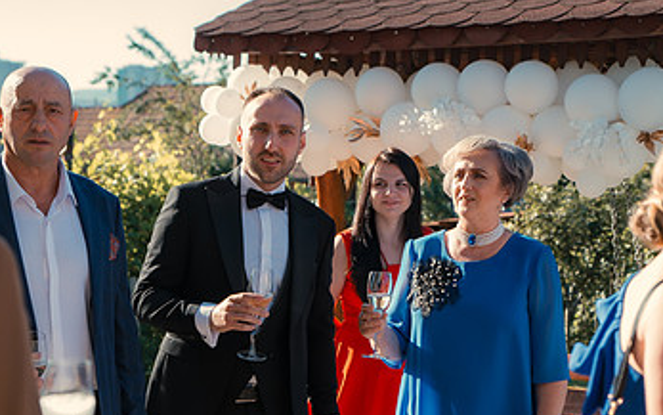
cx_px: 257
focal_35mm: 90
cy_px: 239
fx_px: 1626
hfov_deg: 23.0
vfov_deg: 14.5
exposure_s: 1/250
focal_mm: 50
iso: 100
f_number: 3.5
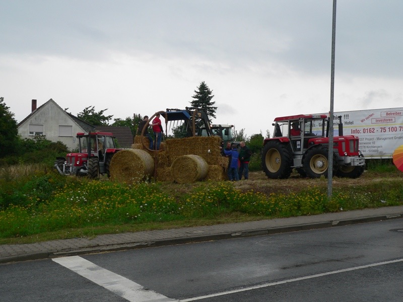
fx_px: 536
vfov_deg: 31.5
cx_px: 202
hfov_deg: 41.2
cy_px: 151
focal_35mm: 46
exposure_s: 1/160
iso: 80
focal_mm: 7.7
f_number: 4
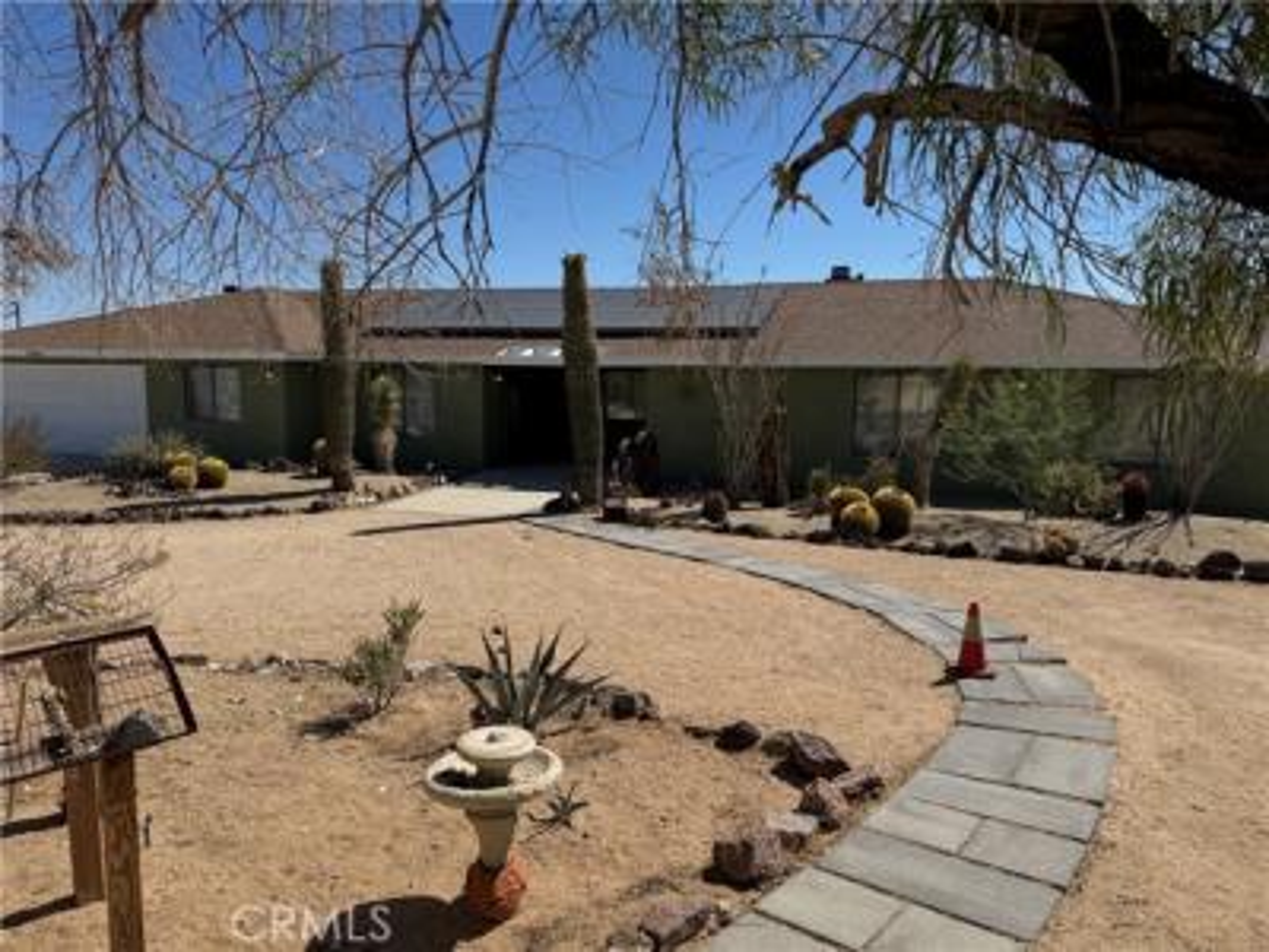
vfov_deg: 56.8
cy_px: 476
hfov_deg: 71.6
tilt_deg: -8.0
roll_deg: -0.7
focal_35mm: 24
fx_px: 880
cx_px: 634
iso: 80
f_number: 1.78
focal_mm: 6.76
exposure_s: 1/7937
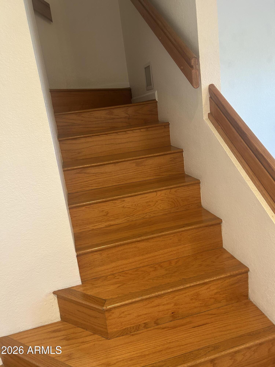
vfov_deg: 67.3
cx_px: 138
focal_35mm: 26
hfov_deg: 53.1
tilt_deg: -14.1
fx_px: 275
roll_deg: +7.2
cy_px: 184
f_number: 1.5
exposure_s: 1/60
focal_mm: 5.7
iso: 160
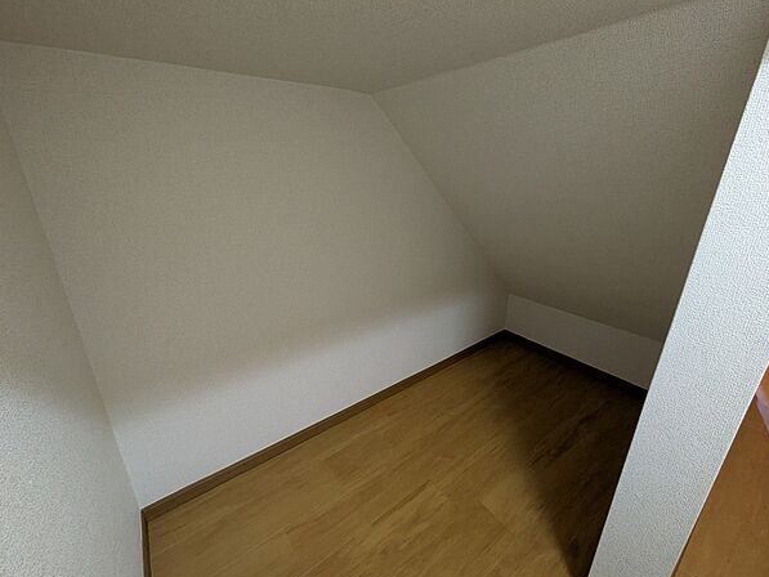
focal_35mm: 15
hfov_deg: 98.1
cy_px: 276
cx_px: 371
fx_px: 333
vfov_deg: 81.7
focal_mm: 1.83
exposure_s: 1/24
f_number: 2.2
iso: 420
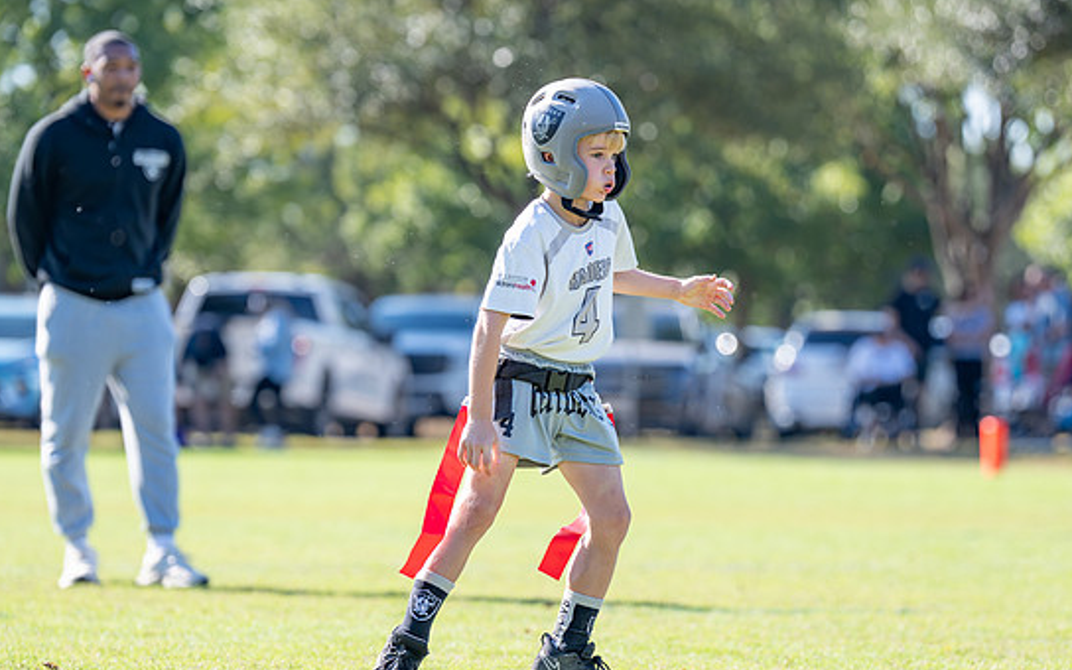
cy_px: 433
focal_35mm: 206
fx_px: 6018
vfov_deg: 6.4
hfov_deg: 10.2
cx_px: 520
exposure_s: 1/2000
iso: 250
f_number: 2.8
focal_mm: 136
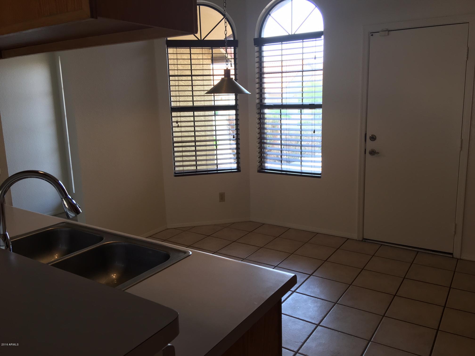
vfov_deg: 48.2
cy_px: 178
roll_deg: +1.5
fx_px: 398
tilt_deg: -10.0
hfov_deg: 61.7
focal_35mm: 29
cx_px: 238
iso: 32
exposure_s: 1/60
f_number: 2.2
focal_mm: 4.15
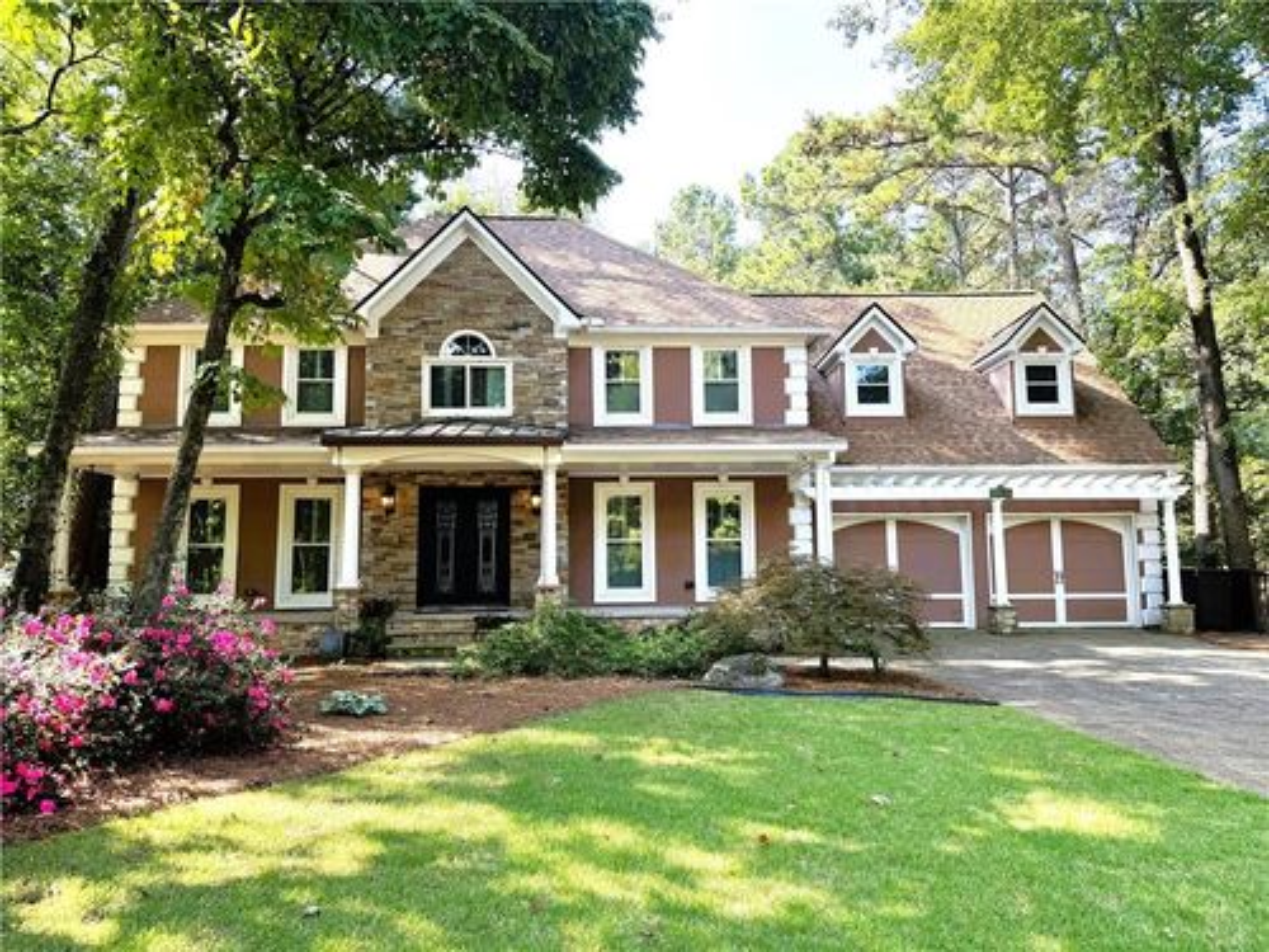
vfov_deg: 56.8
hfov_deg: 71.6
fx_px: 880
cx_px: 634
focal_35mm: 24
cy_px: 476
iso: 80
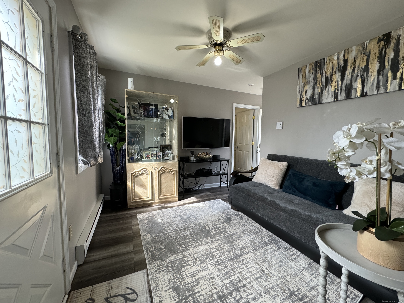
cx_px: 202
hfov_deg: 102.1
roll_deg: -0.7
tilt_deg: -4.4
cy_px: 152
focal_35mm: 14
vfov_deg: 85.7
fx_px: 163
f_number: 2.2
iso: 250
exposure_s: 1/120
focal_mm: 2.22
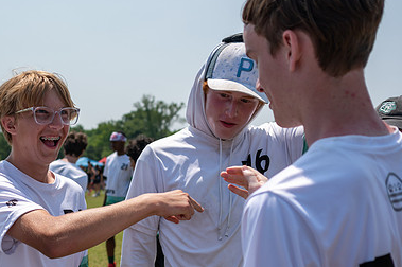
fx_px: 803
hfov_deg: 27.1
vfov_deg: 18.8
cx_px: 43
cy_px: 204
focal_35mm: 72
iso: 64
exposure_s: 1/1000
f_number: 4.5
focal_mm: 38
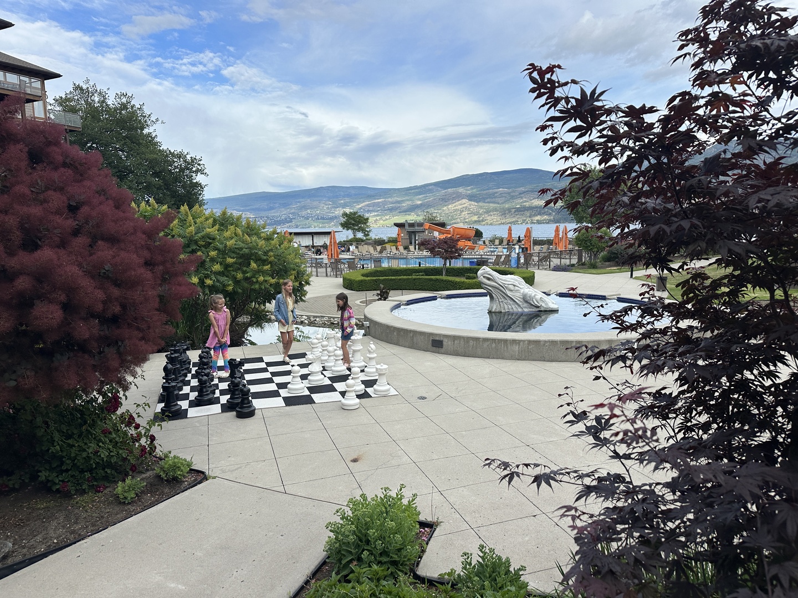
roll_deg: +0.6
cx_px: 399
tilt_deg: -8.7
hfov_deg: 71.6
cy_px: 299
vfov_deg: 56.8
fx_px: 553
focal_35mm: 24
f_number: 1.78
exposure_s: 1/2809
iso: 80
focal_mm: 6.86
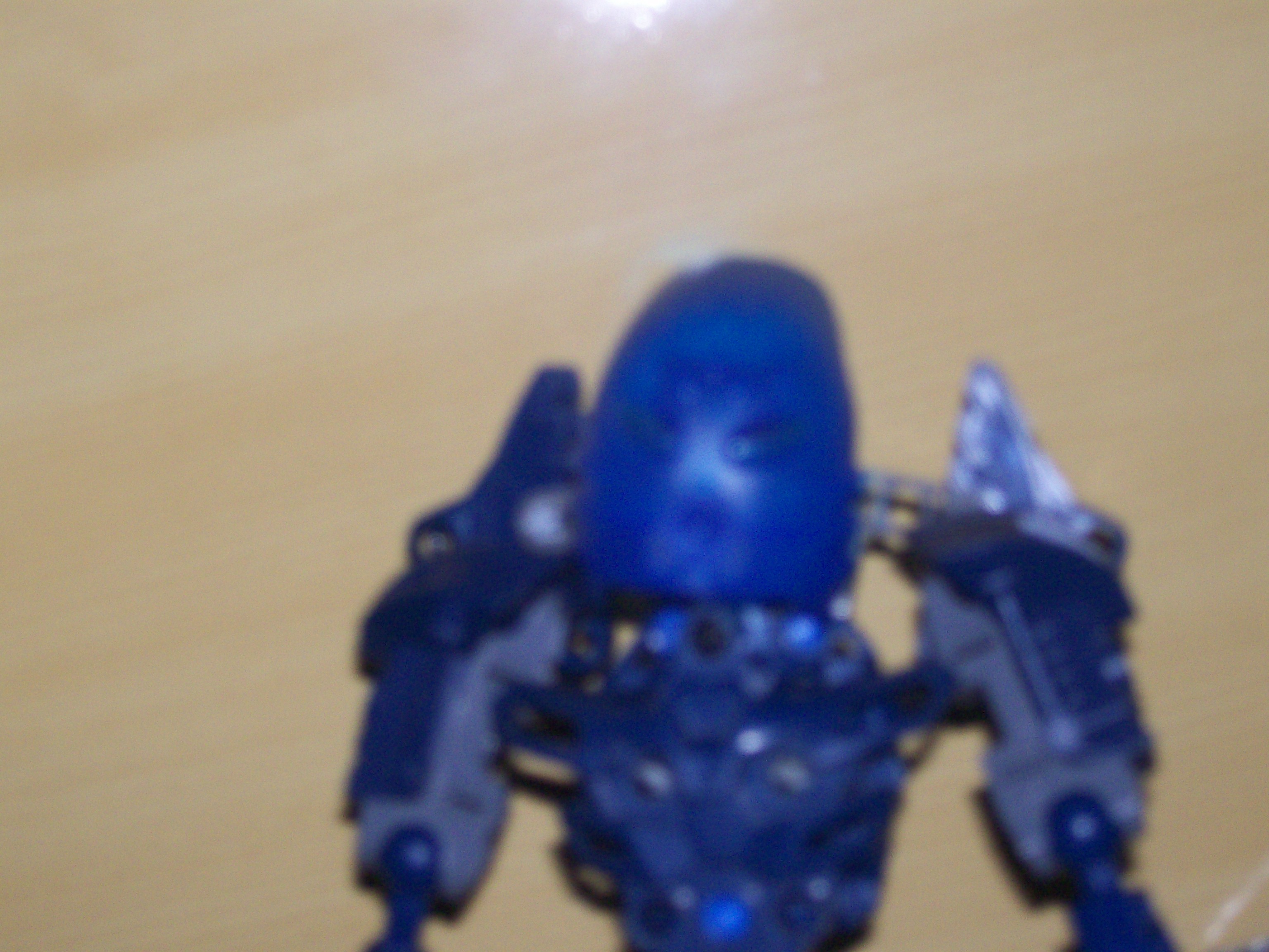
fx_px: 3189
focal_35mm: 87
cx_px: 634
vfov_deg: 17.0
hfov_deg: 22.5
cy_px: 476
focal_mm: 14.3
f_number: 4.3
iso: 140
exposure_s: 1/109
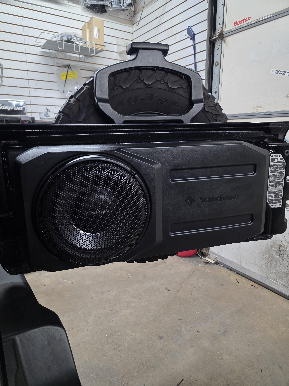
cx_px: 144
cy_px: 193
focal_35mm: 23
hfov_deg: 58.9
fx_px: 256
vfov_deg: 73.9
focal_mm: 6.3
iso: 400
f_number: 1.7
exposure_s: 1/120
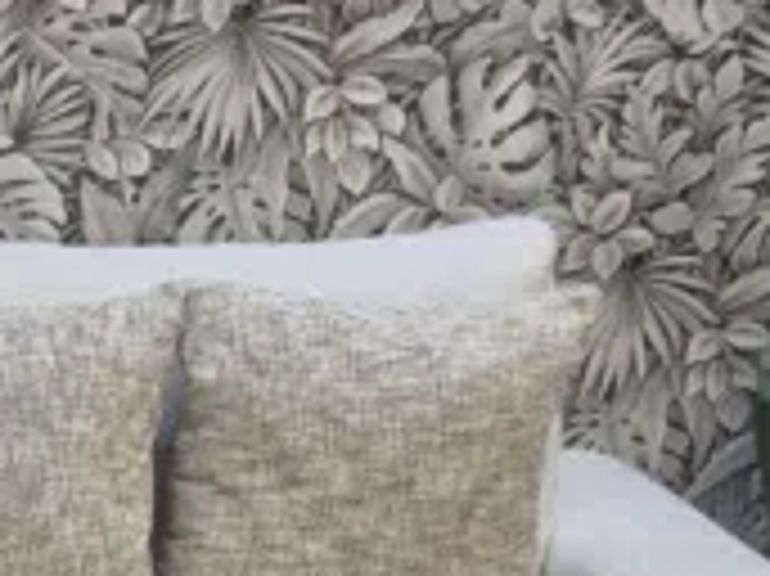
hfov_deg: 20.3
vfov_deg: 16.8
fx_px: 1912
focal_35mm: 86
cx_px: -306
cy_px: 554
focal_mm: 5.4
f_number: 1.8
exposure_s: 1/100
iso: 400
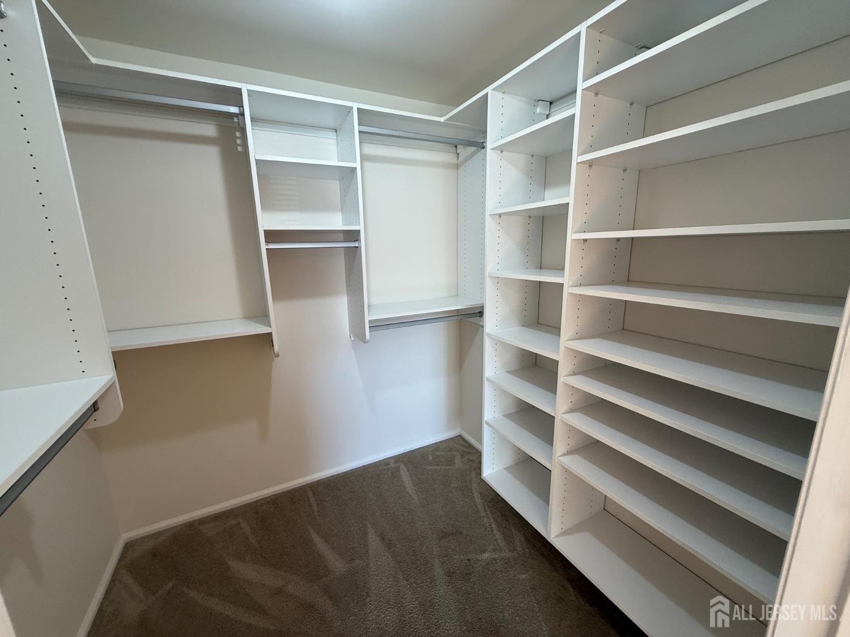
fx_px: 344
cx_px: 425
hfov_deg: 102.1
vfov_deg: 85.7
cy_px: 318
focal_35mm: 14
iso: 160
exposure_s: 1/120
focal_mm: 2.22
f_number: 2.2
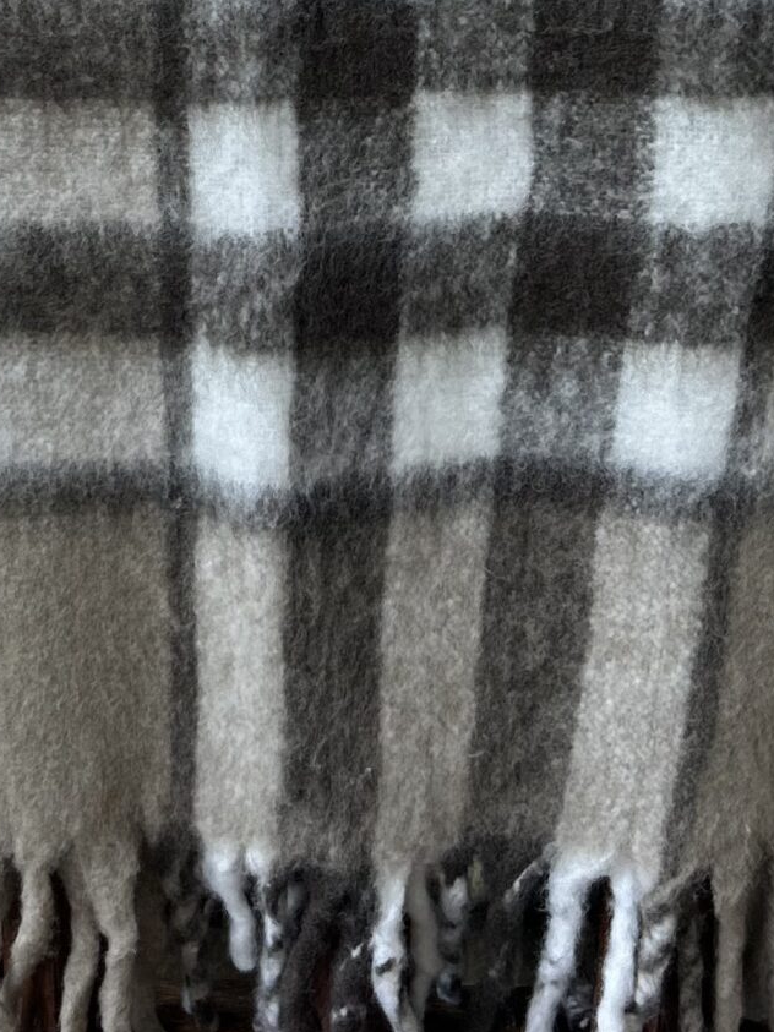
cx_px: 239
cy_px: 18
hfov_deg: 18.6
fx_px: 2356
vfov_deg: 23.7
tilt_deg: -18.8
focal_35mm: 79
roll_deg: +2.0
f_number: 1.5
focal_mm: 5.7
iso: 50
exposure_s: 1/497
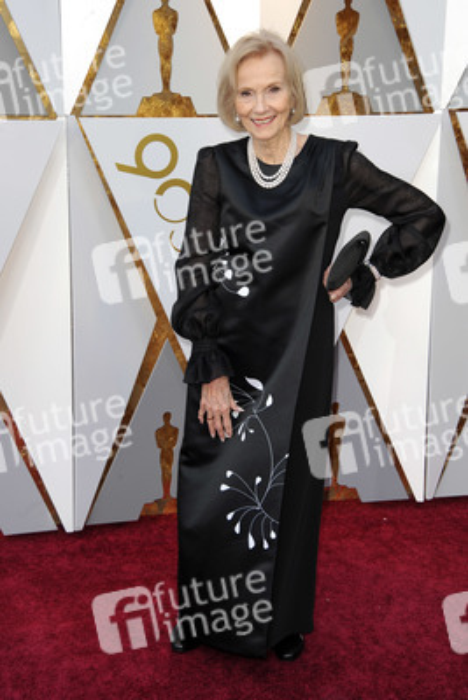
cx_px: 234
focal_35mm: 70
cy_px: 350
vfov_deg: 28.8
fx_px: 1364
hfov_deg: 19.5
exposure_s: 1/200
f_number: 8
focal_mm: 70
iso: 800
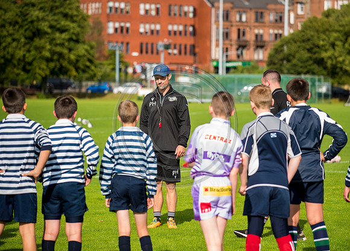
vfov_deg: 8.6
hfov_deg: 12.0
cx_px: 194
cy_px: 122
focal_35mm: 168
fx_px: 1668
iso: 400
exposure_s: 1/1600
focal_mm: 155
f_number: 4
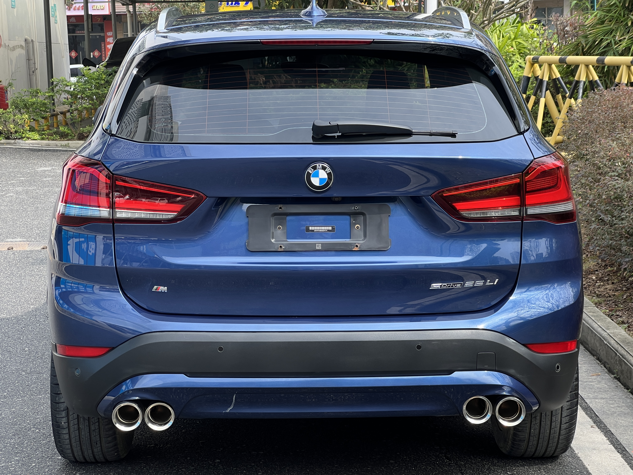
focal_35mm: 77
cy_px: 238
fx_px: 1408
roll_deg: +2.8
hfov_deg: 25.3
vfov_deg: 19.1
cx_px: 316
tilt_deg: -6.3
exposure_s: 1/184
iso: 32
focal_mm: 9
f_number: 2.8
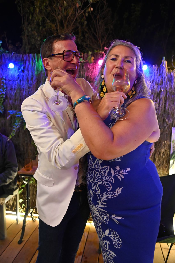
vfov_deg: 62.0
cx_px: 88
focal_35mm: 30
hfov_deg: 43.6
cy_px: 132
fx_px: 219
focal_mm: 30
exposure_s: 1/60
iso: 8000
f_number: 4
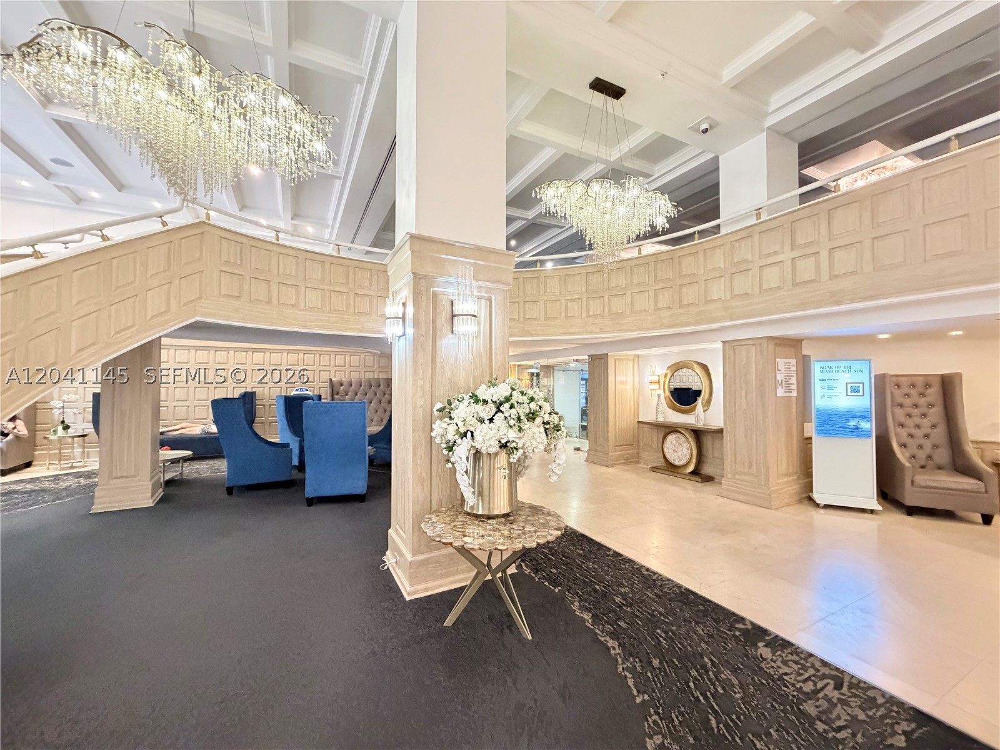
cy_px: 375
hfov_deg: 102.1
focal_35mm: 14
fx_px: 404
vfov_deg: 85.7
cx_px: 500
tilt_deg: +1.5
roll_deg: +0.6
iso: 1000
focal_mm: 2.22
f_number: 2.2
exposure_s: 1/40
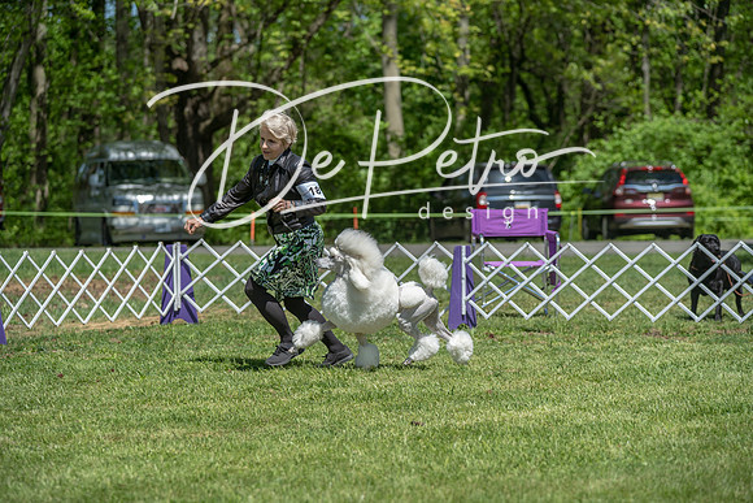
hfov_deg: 15.2
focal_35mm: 135
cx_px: 376
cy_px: 252
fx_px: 2824
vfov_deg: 10.2
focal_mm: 135
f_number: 5
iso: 250
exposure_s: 1/1000
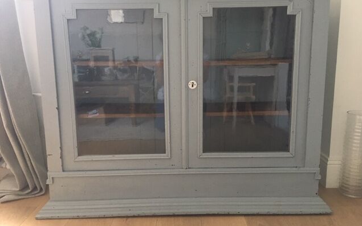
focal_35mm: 31
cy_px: 100
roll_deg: +0.8
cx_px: 182
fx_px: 306
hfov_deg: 61.2
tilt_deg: -8.6
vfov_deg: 40.5
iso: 200
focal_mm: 4.15
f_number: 2.2
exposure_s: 1/17
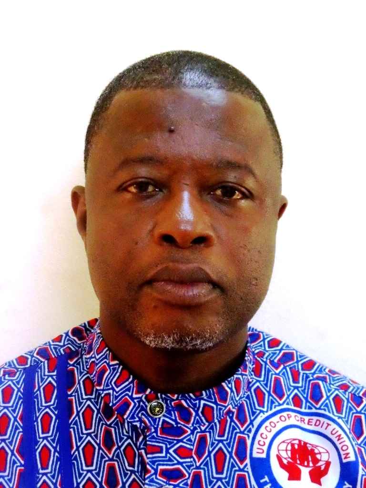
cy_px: 244
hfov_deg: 18.9
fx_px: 1100
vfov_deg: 25.0
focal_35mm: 78
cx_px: 183
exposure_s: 1/30
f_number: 3.8
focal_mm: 13.9
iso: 800
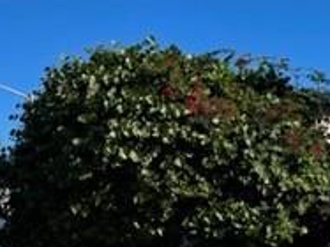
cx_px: -187
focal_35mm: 89
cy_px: 236
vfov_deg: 16.3
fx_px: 848
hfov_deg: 18.9
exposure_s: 1/4831
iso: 32
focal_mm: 4.2
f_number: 1.6
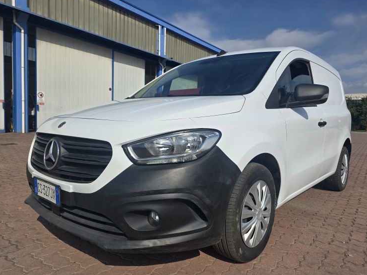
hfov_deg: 69.4
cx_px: 186
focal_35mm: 25
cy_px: 143
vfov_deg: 54.9
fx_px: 265
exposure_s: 1/1632
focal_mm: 6.3
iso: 12
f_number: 1.7
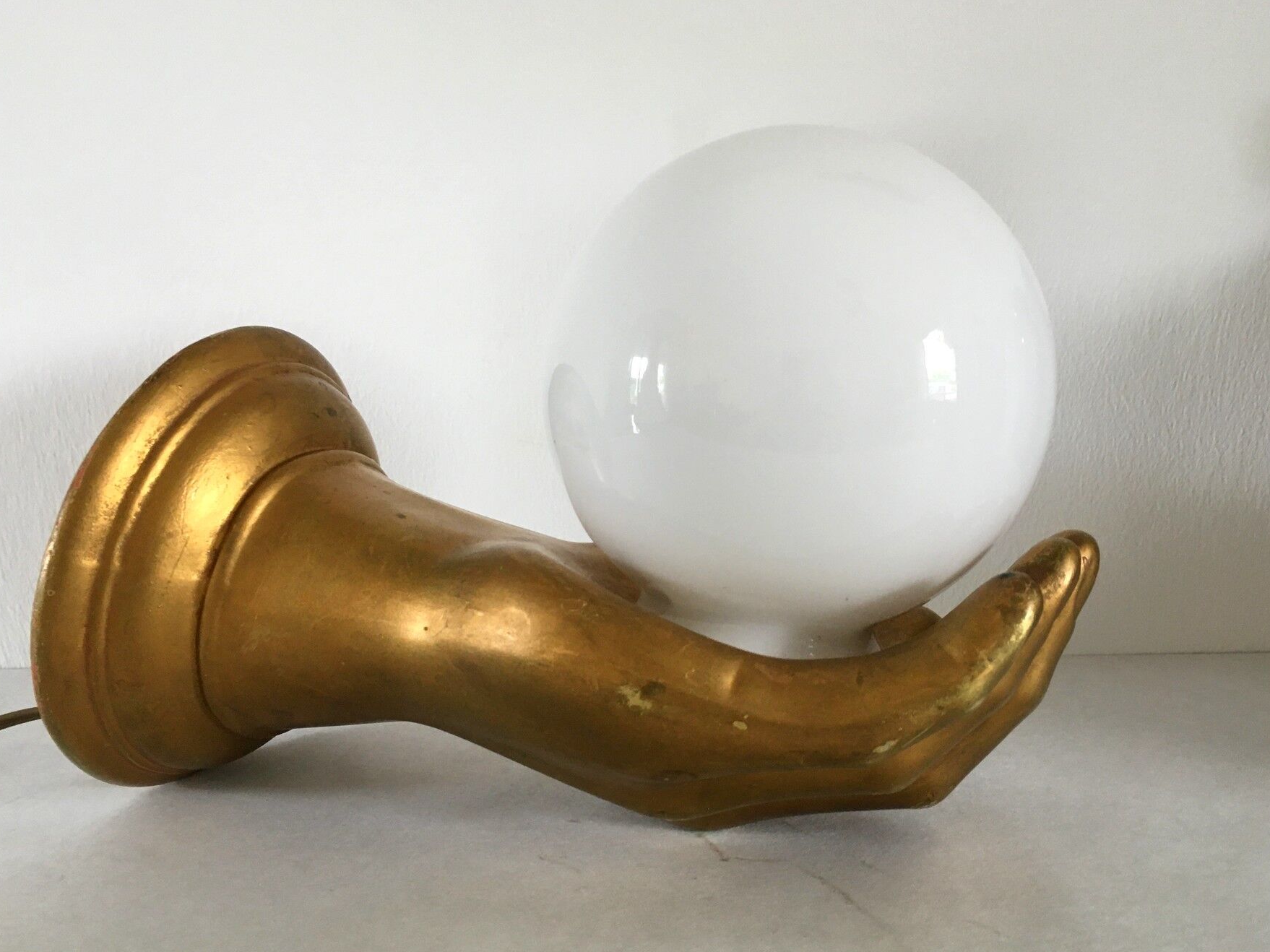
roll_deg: +1.7
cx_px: 610
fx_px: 1211
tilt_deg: -9.0
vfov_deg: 42.9
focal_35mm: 33
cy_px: 506
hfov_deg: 55.3
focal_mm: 4.15
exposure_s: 1/33
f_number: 2.2
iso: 125
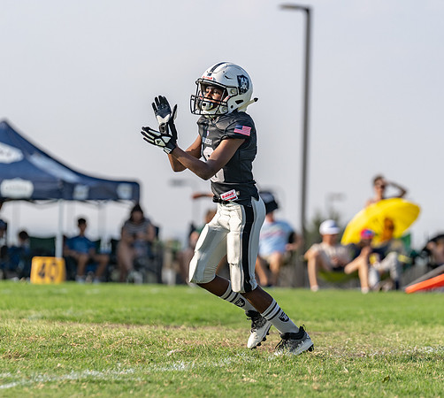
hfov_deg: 5.9
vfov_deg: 5.3
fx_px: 4333
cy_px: 187
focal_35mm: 314
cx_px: 194
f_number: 3.5
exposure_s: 1/1600
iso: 100
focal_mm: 200
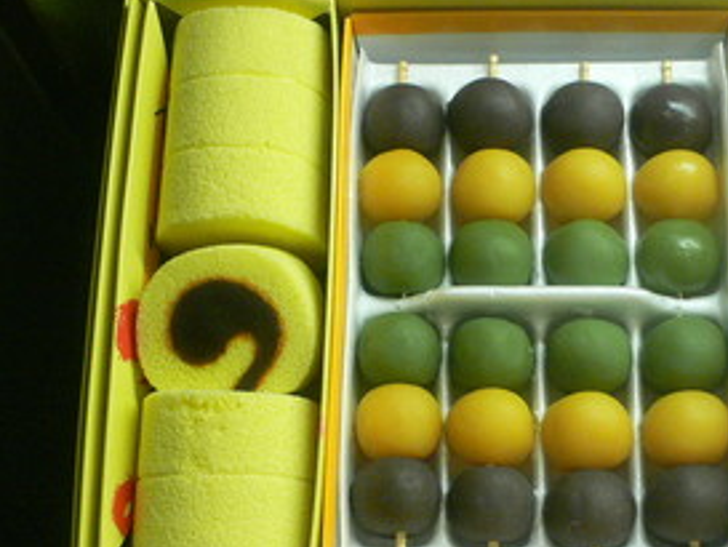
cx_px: 424
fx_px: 1178
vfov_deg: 26.0
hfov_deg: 34.3
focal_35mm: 56
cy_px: 350
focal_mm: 6.3
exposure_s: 1/20
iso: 200
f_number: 2.8
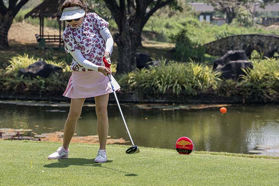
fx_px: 1170
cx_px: 103
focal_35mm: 151
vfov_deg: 9.1
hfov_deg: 13.6
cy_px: 53
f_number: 6.3
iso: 1800
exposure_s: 1/3200
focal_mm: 96
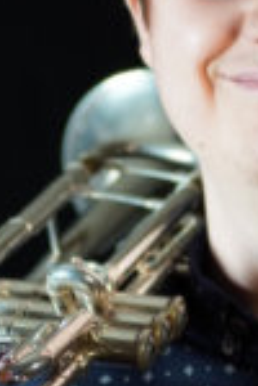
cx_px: 124
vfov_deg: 5.4
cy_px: 275
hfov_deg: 3.6
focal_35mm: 381
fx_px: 4101
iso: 500
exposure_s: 1/160
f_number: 1.8
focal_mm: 85
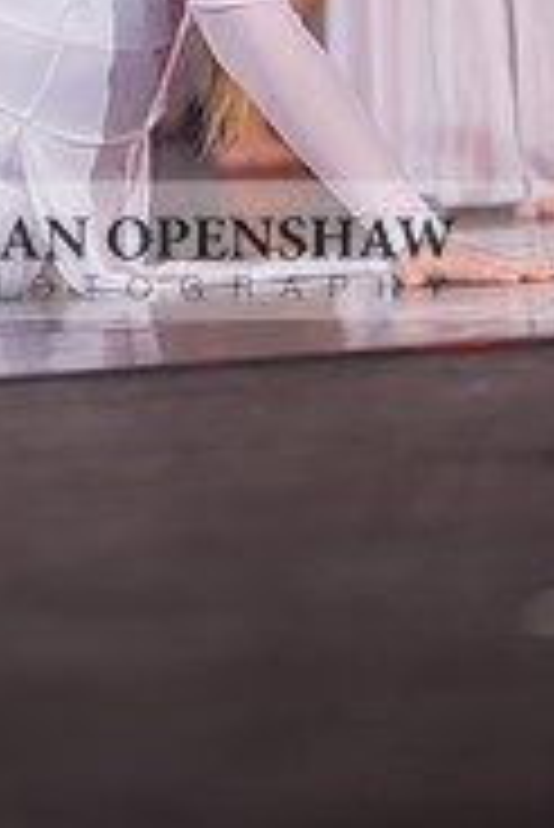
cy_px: -14
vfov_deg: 8.5
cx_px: 54
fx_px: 5529
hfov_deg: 5.7
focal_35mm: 240
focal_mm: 98
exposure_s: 1/500
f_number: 2.8
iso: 400
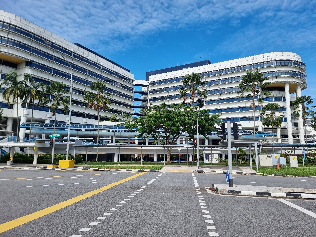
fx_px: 219
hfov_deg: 71.6
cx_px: 158
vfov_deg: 56.8
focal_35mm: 24
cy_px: 118
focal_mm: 6.7
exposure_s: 1/846
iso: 50
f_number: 1.8
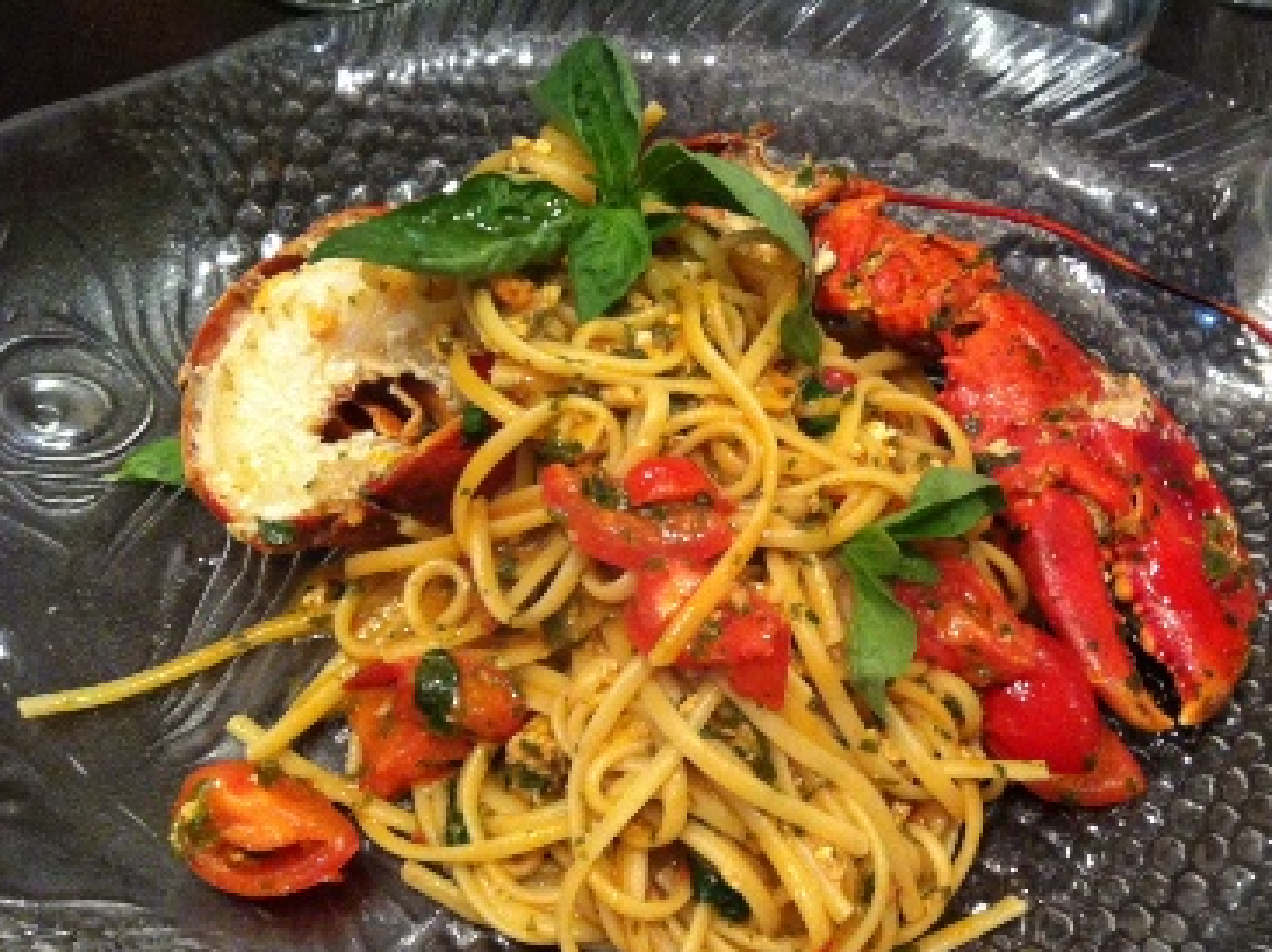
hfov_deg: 43.7
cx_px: 756
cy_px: 570
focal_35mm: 43
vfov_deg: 33.4
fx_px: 1579
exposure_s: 1/15
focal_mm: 3.85
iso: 400
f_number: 2.8
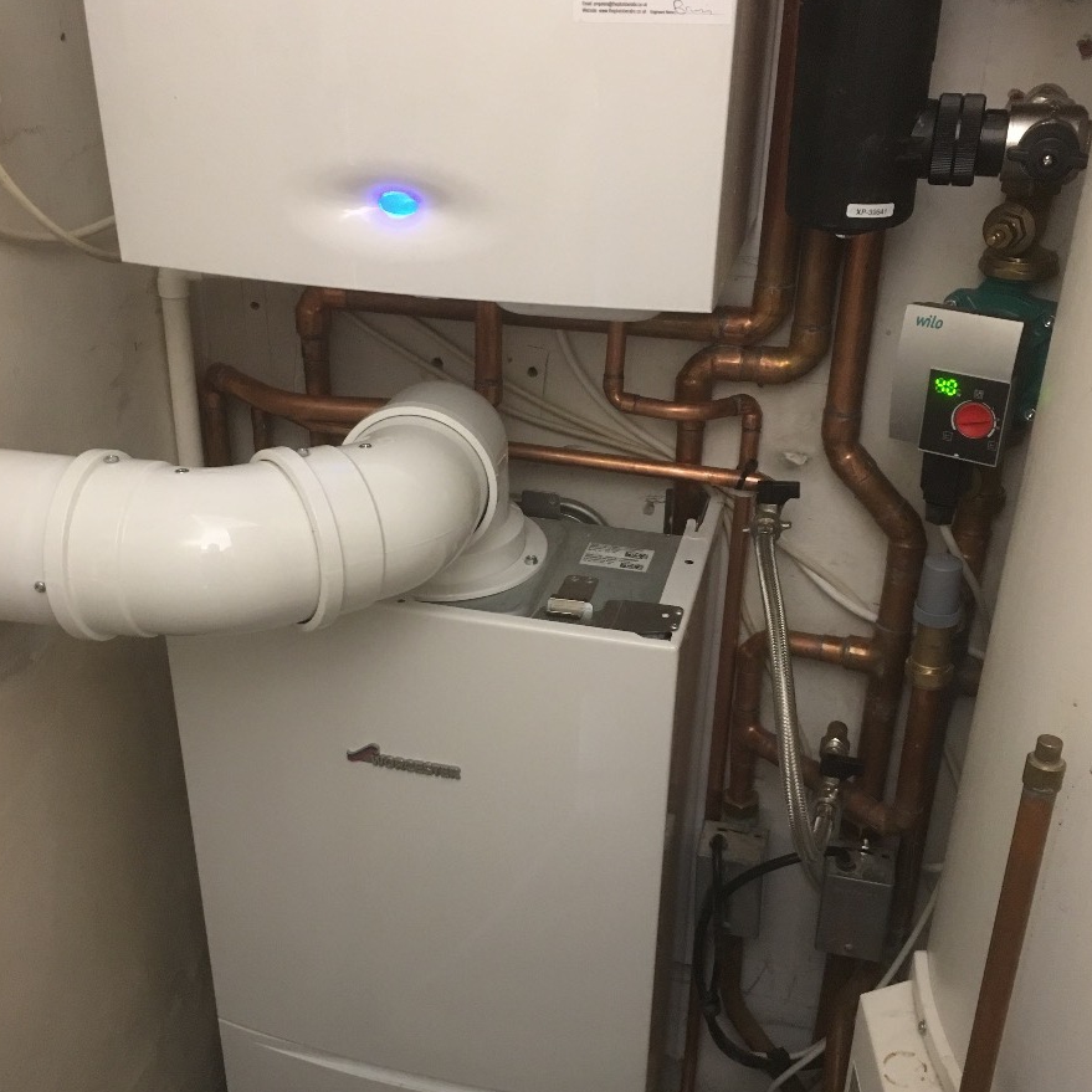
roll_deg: -1.7
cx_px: 548
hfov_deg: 47.2
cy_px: 583
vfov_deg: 47.2
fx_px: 1249
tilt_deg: -26.3
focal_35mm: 35
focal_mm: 4.15
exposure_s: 1/8
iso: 125
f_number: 2.2
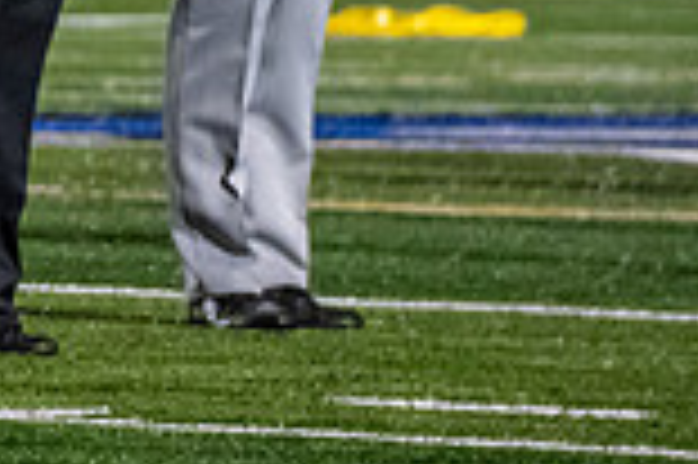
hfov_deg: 2.0
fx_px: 19581
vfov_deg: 1.4
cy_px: -486
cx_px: -852
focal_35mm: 1011
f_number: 6.3
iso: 5000
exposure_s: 1/320
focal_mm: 200
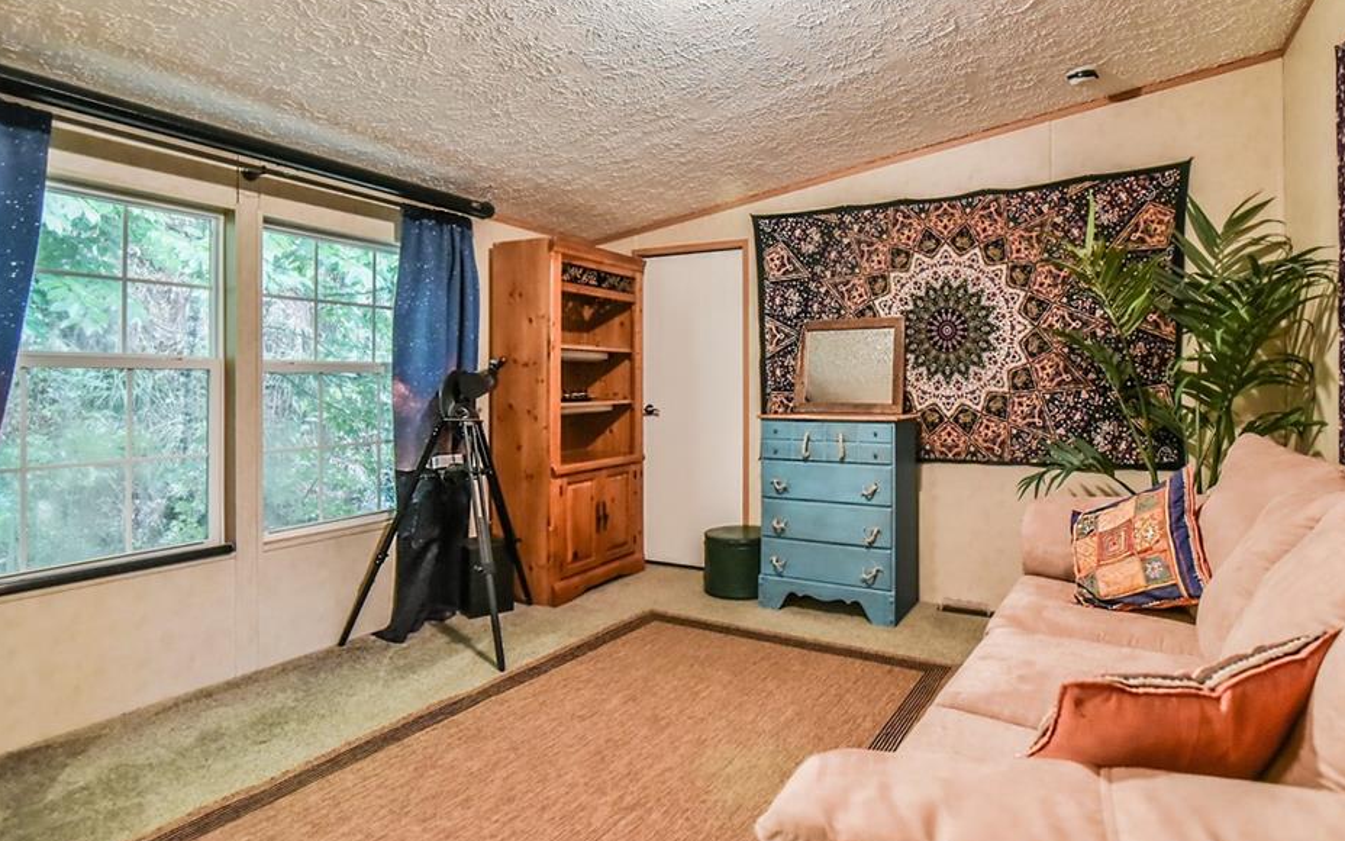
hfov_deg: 91.0
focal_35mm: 18
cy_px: 384
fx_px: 660
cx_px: 712
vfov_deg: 64.9
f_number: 4.5
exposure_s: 1/80
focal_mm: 16
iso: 4000
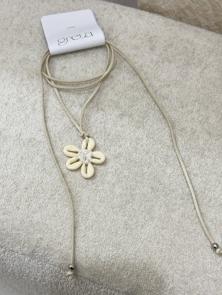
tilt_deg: -60.1
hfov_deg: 30.3
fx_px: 410
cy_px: 148
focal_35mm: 48
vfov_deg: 39.6
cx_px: 111
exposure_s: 1/50
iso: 160
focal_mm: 6.76
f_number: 1.78
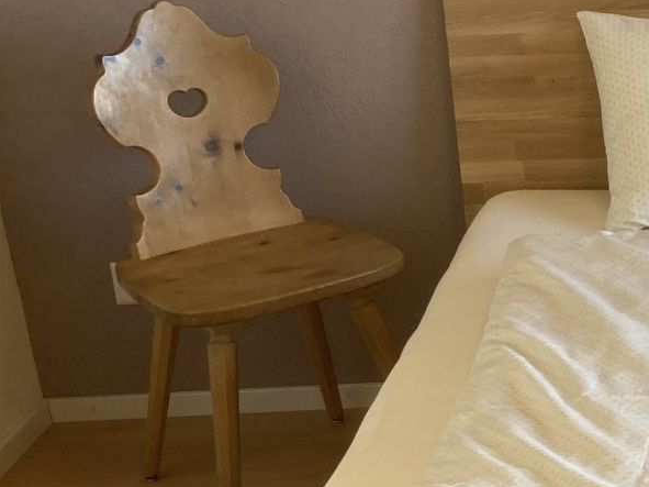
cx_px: 1036
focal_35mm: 97
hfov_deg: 17.7
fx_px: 1818
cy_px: 313
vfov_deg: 15.2
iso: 80
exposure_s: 1/121
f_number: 1.8
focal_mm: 3.99
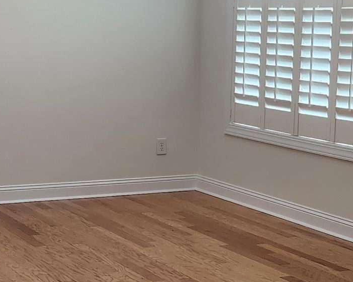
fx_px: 1024
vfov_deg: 15.4
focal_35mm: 98
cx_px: 186
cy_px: 275
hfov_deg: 19.6
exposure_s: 1/120
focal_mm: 5.4
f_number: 1.8
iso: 125
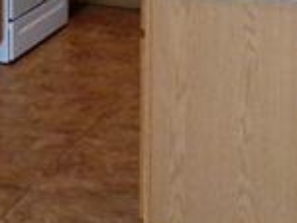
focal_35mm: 110
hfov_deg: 17.7
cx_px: 43
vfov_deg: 12.2
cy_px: -197
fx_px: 943
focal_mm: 4.7
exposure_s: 1/60
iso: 532
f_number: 3.2
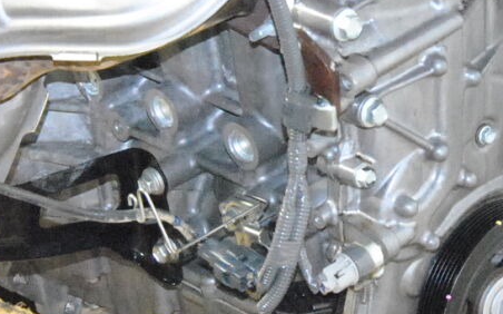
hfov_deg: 14.8
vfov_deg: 9.3
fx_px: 1932
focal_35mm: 141
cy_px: 82
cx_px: 307
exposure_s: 1/60
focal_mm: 26
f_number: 7.1
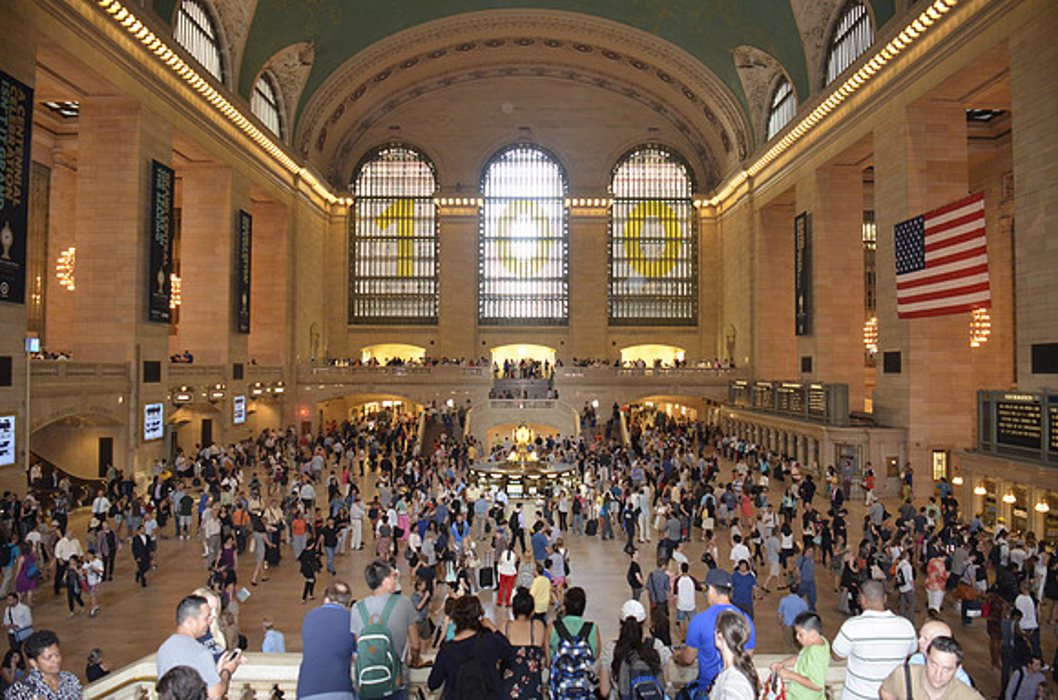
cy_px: 350
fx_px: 792
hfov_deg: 67.5
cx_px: 529
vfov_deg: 47.7
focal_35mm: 27
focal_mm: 18
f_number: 3.5
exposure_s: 1/60
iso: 1600
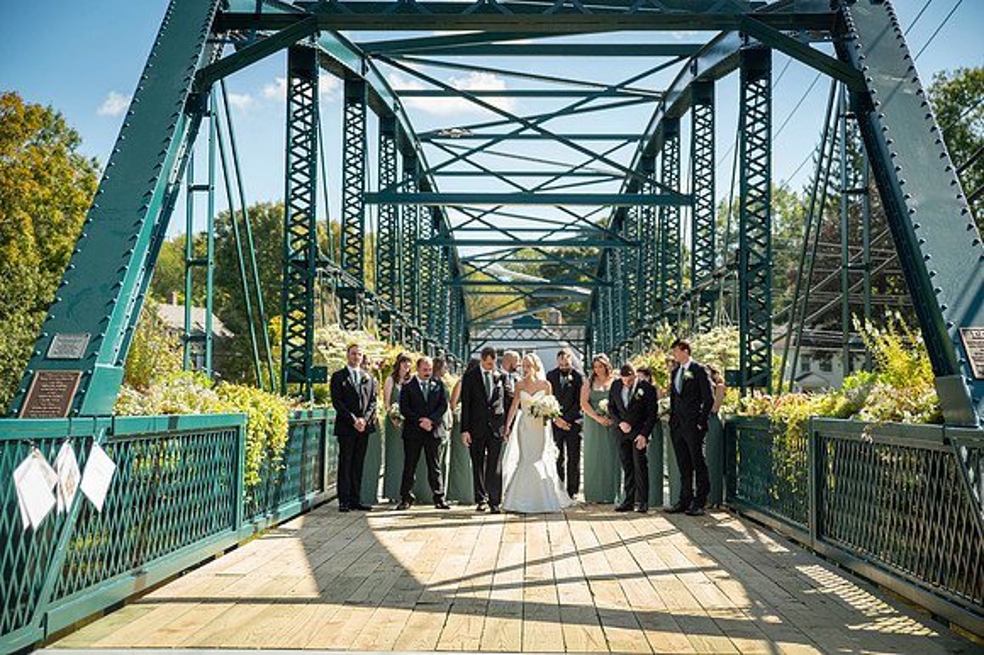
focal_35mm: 51
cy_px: 328
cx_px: 492
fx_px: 1387
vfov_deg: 26.6
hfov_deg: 39.1
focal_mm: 50
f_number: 2.8
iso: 1000
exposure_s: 1/8000
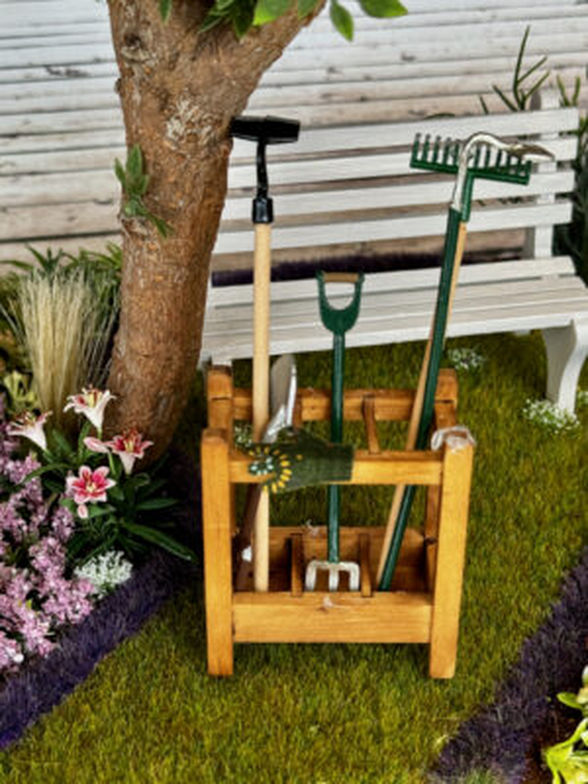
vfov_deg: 39.7
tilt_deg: -38.8
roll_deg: -1.4
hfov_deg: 30.3
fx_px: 1087
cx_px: 294
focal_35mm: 48
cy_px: 392
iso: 64
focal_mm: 6.76
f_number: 1.78
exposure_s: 1/484
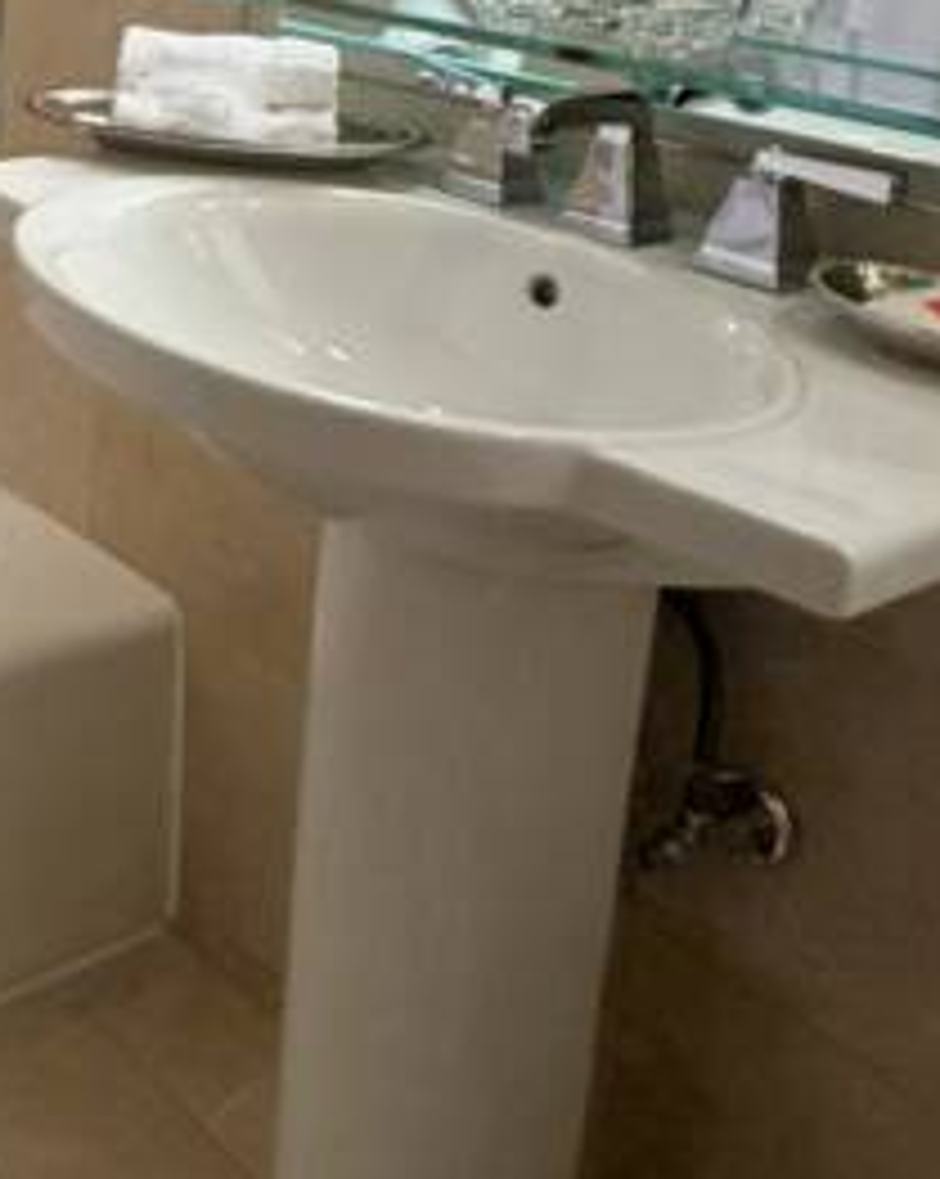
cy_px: -27
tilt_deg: -9.0
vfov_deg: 35.4
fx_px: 1637
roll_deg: -0.9
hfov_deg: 25.8
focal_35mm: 47
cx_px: -380
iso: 200
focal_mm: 2.22
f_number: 2.2
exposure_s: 1/60
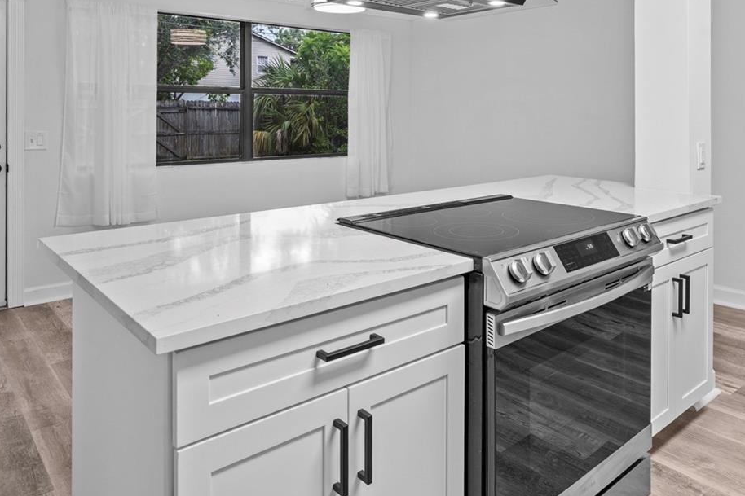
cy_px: 124
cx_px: 447
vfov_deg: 44.8
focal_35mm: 28
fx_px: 579
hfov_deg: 64.9
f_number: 8
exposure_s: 1/2.5
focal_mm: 16
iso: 250
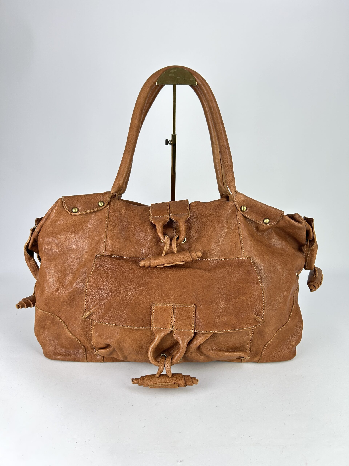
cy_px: 233
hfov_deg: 53.1
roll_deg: -2.7
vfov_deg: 67.3
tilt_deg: -14.2
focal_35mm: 26
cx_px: 174
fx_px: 350
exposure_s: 1/118
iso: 32
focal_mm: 5.7
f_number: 1.5
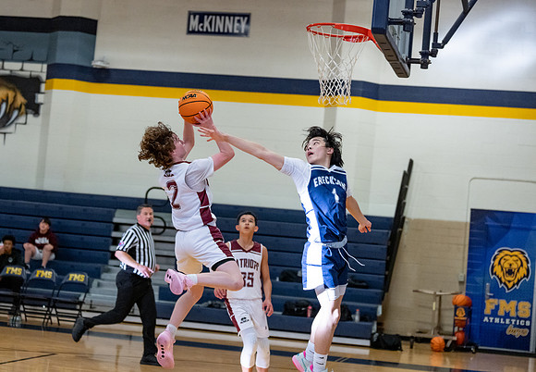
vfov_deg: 17.0
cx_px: 235
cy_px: 171
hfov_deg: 24.3
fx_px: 1245
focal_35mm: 83
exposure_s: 1/1000
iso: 5000
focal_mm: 70
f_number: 2.8
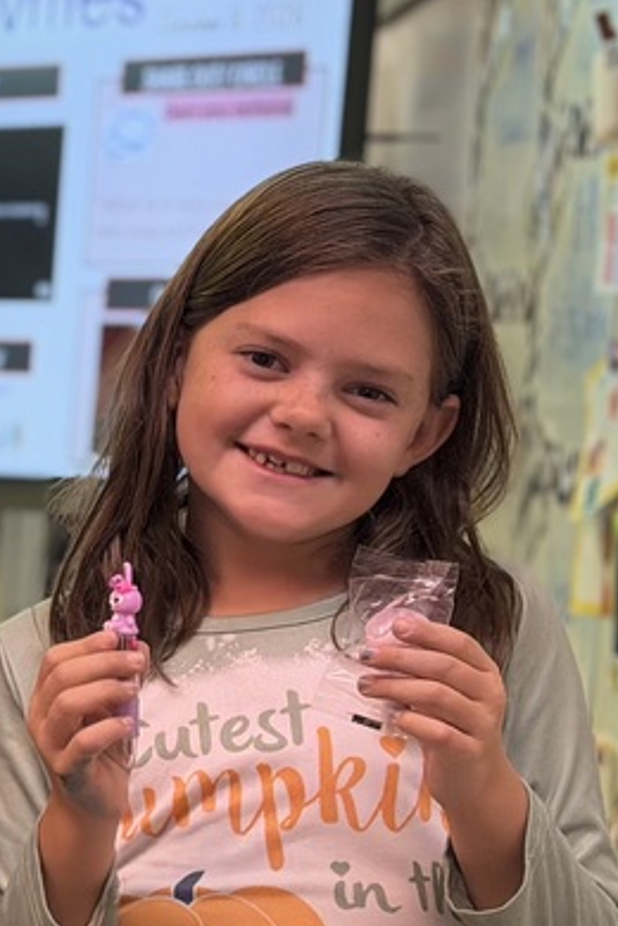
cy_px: 734
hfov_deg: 9.8
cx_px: -563
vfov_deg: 15.6
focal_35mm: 131
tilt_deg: -8.2
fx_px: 3373
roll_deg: -0.5
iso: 160
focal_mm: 6.76
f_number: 1.78
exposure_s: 1/135
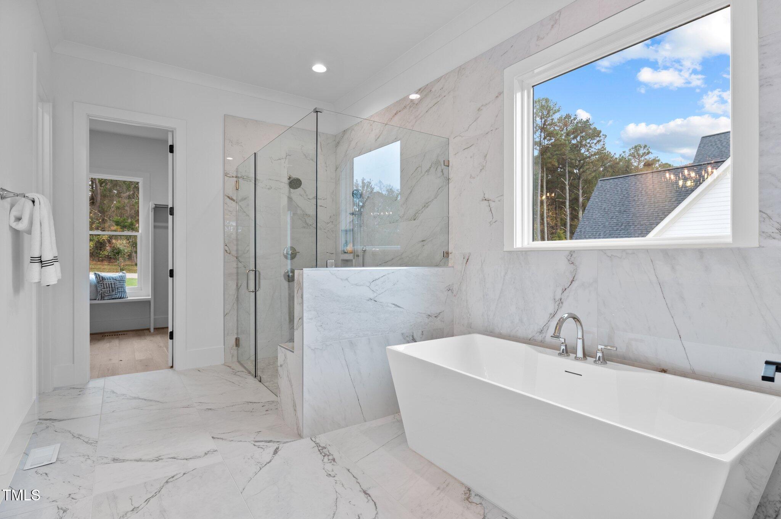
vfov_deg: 67.3
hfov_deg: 90.0
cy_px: 260
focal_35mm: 18
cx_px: 390
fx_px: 390
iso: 400
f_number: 6.3
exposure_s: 1/25
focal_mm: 18
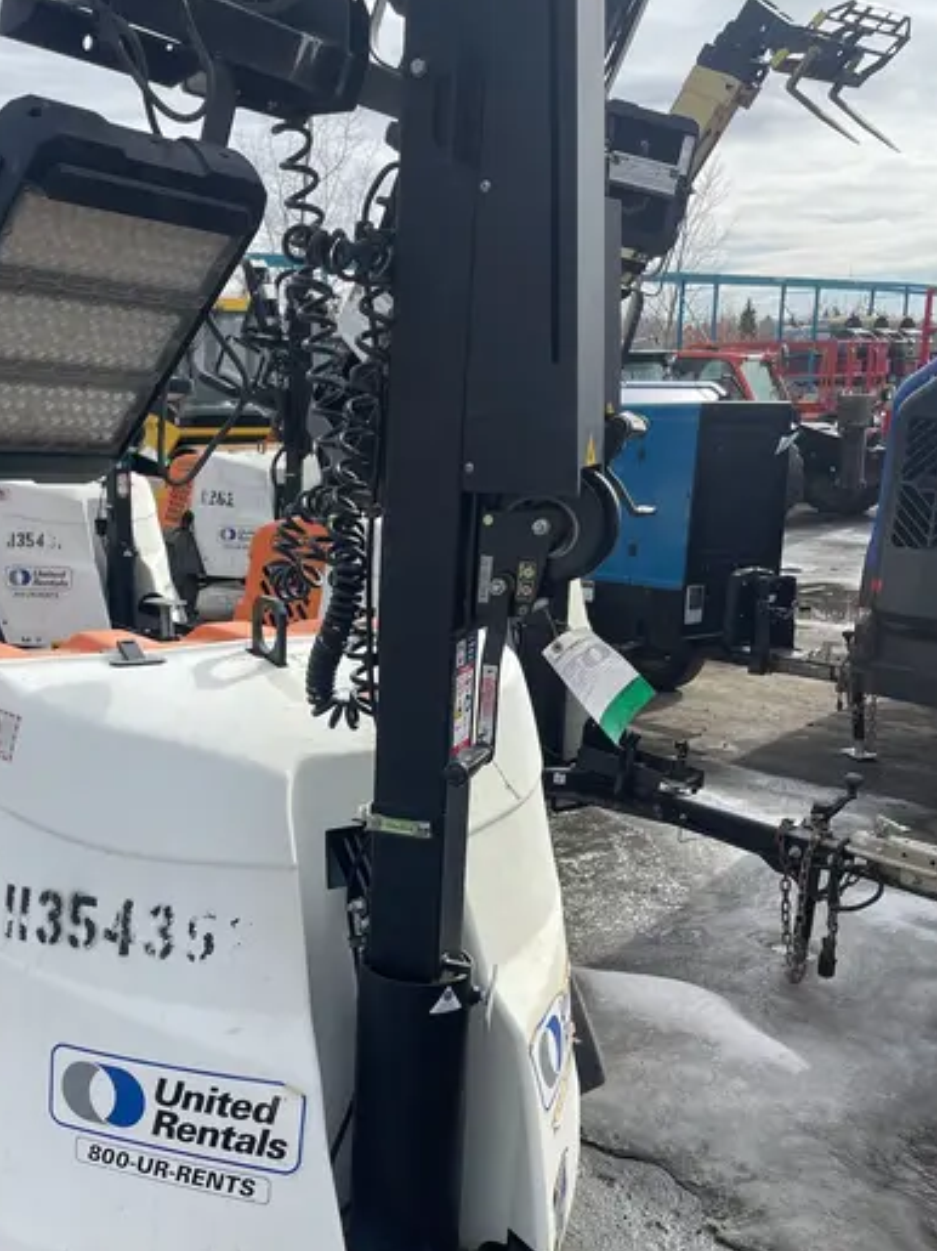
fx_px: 1336
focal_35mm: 37
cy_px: 747
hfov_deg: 38.1
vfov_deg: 49.9
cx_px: 291
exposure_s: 1/2959
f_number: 1.6
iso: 32
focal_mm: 4.2
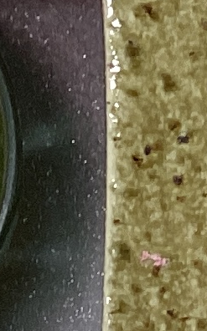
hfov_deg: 4.5
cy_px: 203
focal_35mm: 271
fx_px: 2450
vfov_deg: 7.7
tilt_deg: -78.9
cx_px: 807
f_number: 2.4
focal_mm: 3.3
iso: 100
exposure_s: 1/60
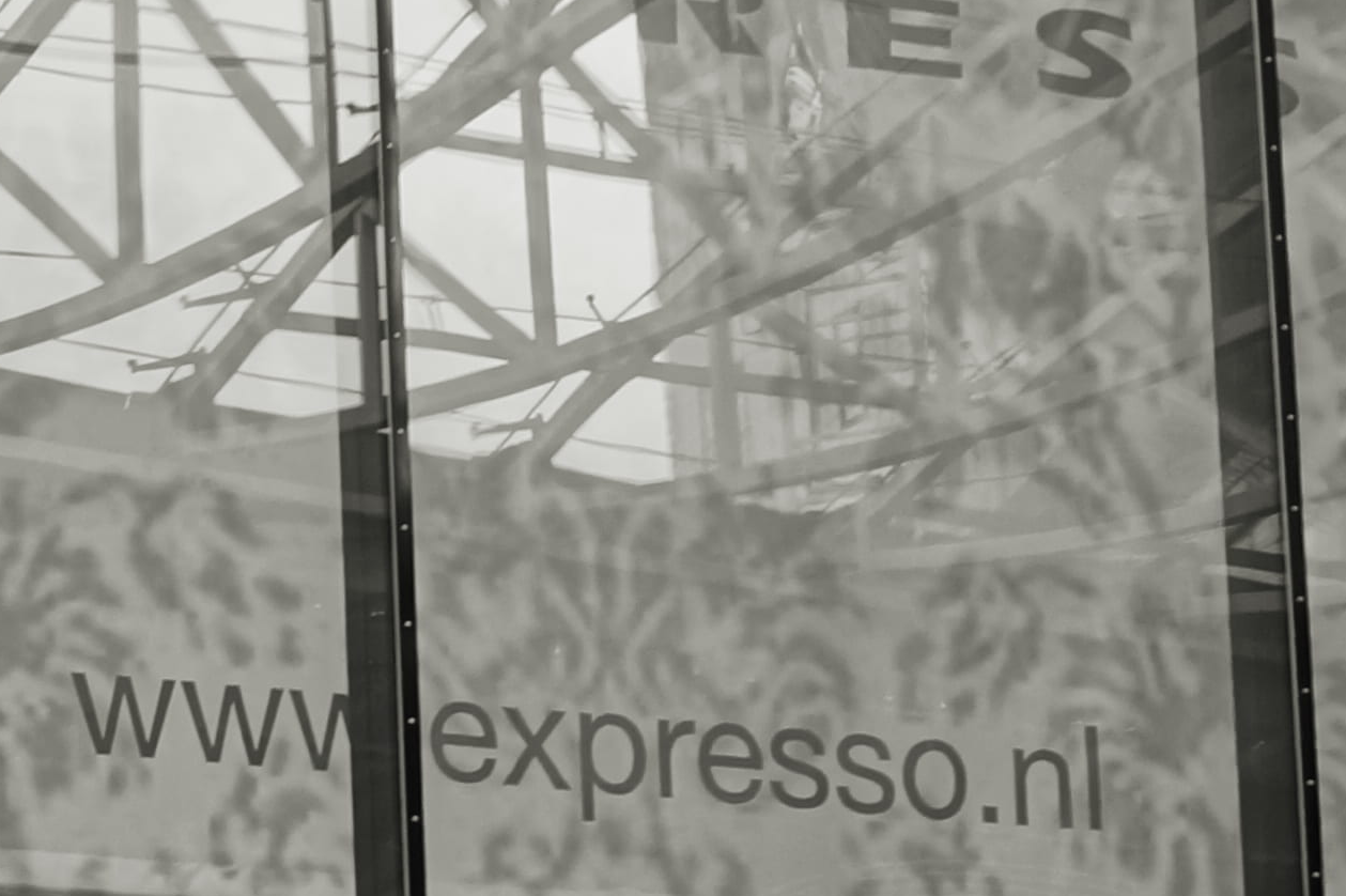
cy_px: 1339
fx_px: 5829
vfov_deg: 8.6
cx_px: -537
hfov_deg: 12.6
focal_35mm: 156
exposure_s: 1/60
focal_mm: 24
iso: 100
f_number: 4
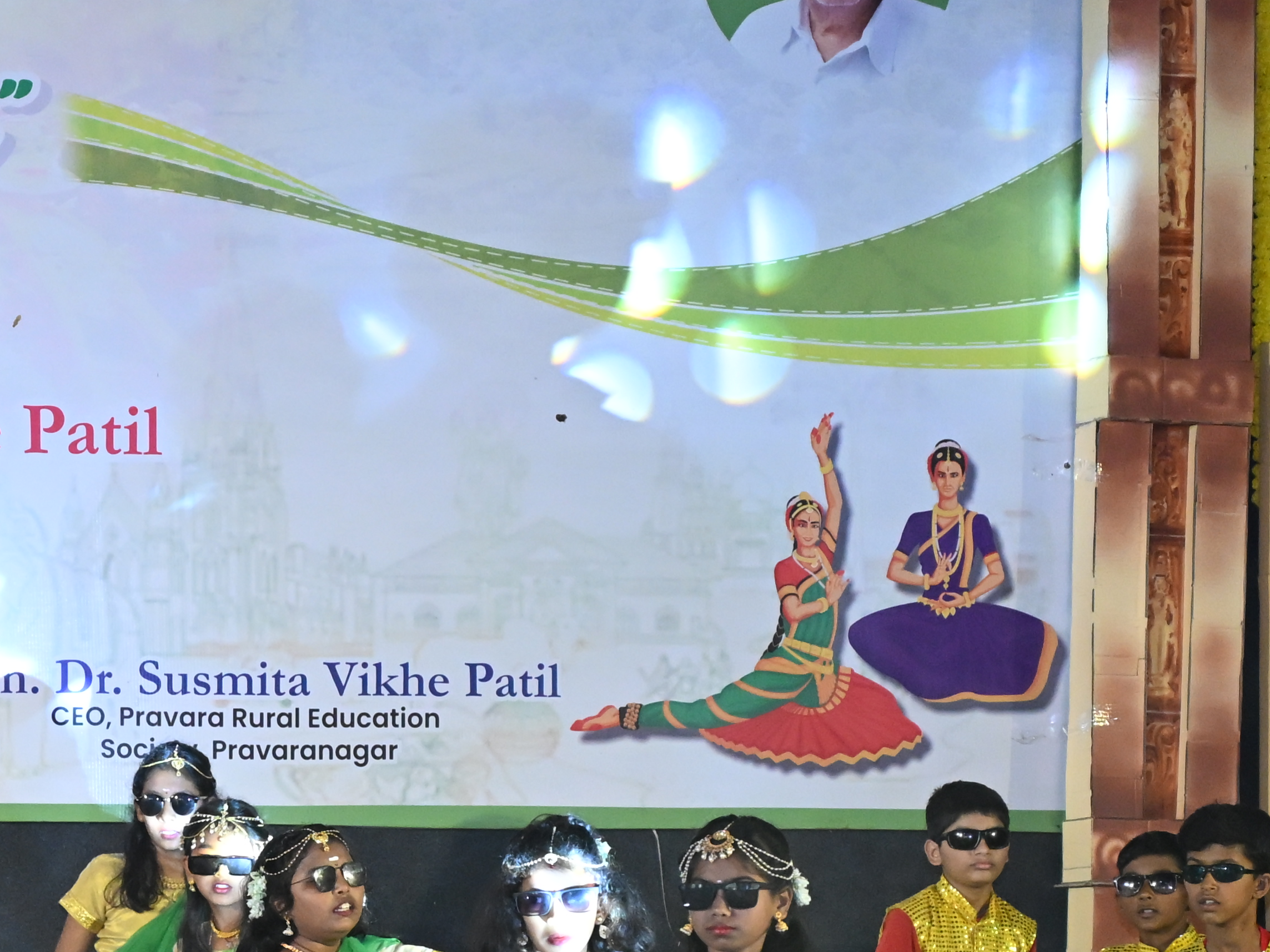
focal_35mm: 178
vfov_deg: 8.3
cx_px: -367
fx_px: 6530
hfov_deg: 10.9
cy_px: 867
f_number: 5.6
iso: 5000
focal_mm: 70
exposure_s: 1/125
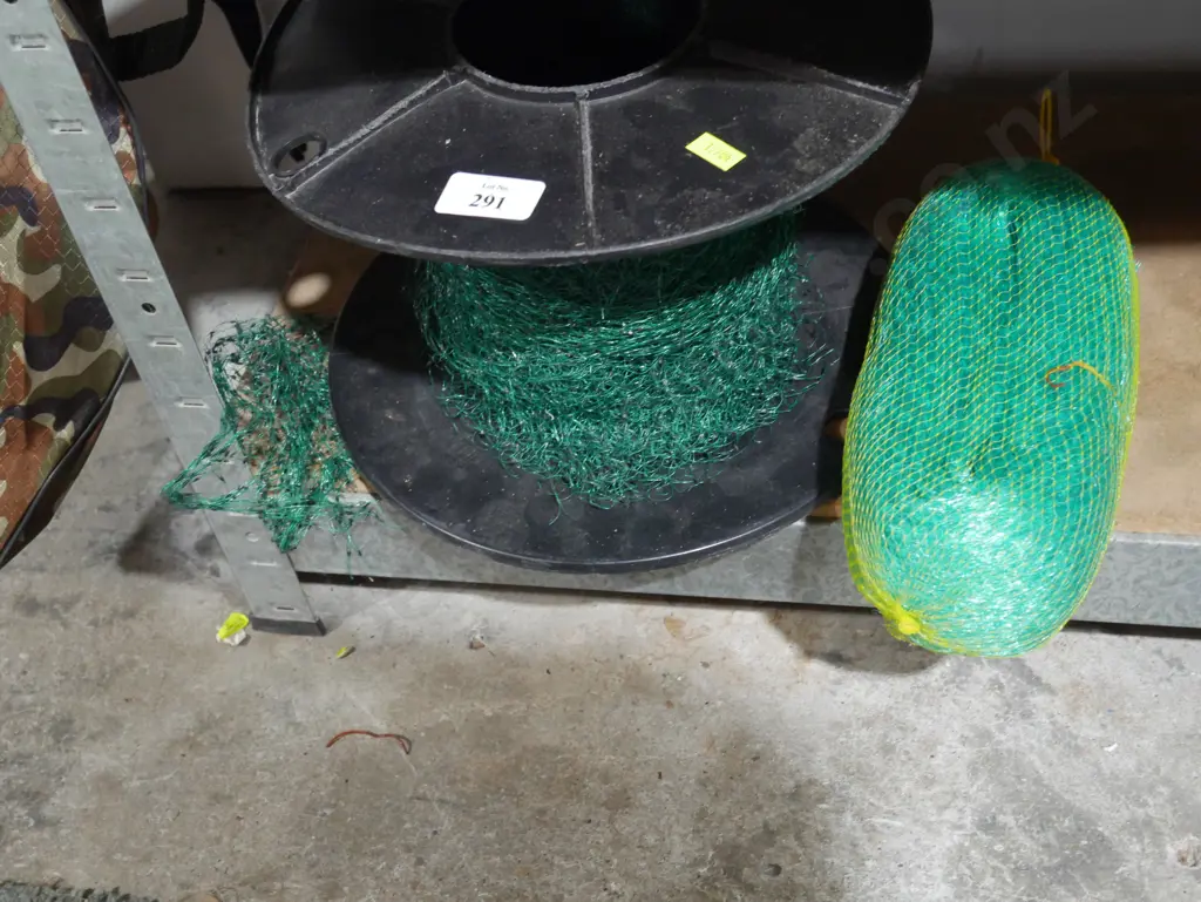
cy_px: 451
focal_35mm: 46
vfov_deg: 31.5
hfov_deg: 41.2
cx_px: 600
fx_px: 1597
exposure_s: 1/60
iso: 2000
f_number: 5.1
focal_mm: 23
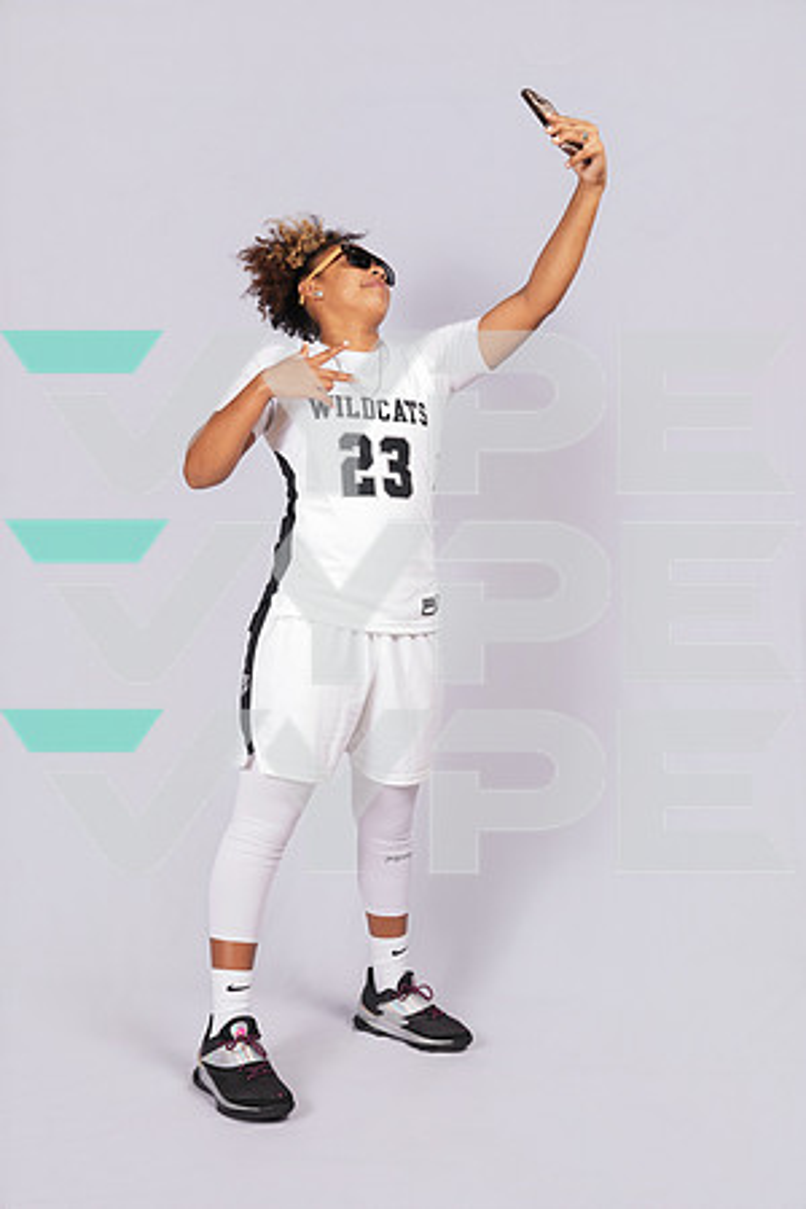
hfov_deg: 35.9
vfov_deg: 51.9
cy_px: 604
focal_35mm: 37
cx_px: 403
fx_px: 1242
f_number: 8
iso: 250
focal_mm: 37
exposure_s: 1/200
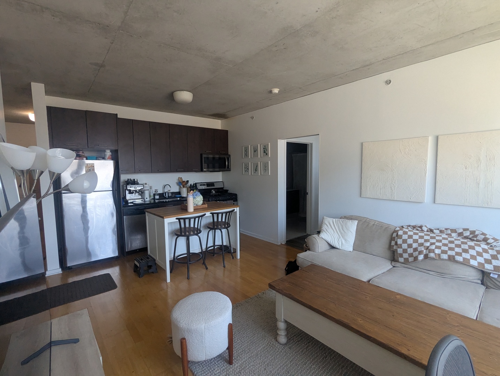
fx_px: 231
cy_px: 188
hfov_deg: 94.4
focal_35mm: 16
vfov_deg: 78.3
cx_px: 250
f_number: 2.2
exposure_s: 1/257
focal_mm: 2.35
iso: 330
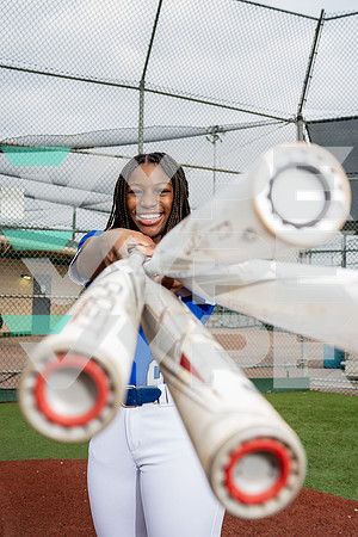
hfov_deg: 37.9
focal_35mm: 35
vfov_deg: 54.4
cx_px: 179
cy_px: 268
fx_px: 522
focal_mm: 35
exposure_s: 1/200
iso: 80
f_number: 5.6
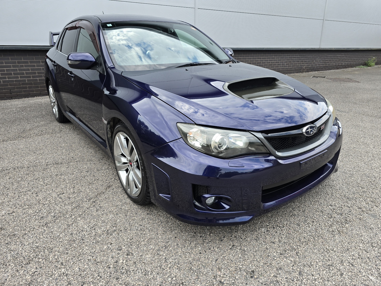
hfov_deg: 73.9
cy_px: 143
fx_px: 253
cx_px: 190
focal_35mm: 23
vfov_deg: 58.9
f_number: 1.7
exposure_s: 1/182
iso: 20
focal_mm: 6.3
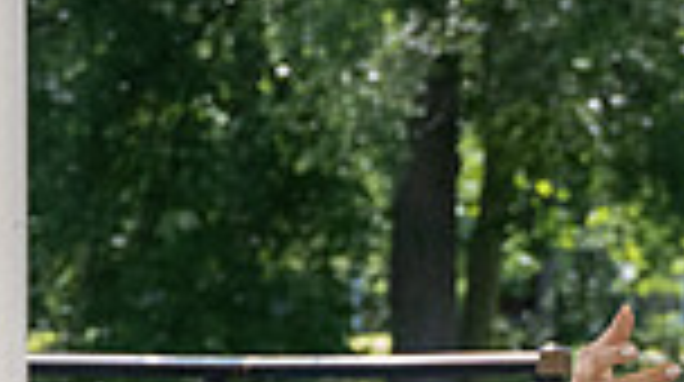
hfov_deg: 8.8
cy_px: 398
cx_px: 1131
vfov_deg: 5.1
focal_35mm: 237
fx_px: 4292
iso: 800
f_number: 3.2
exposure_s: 1/800
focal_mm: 42
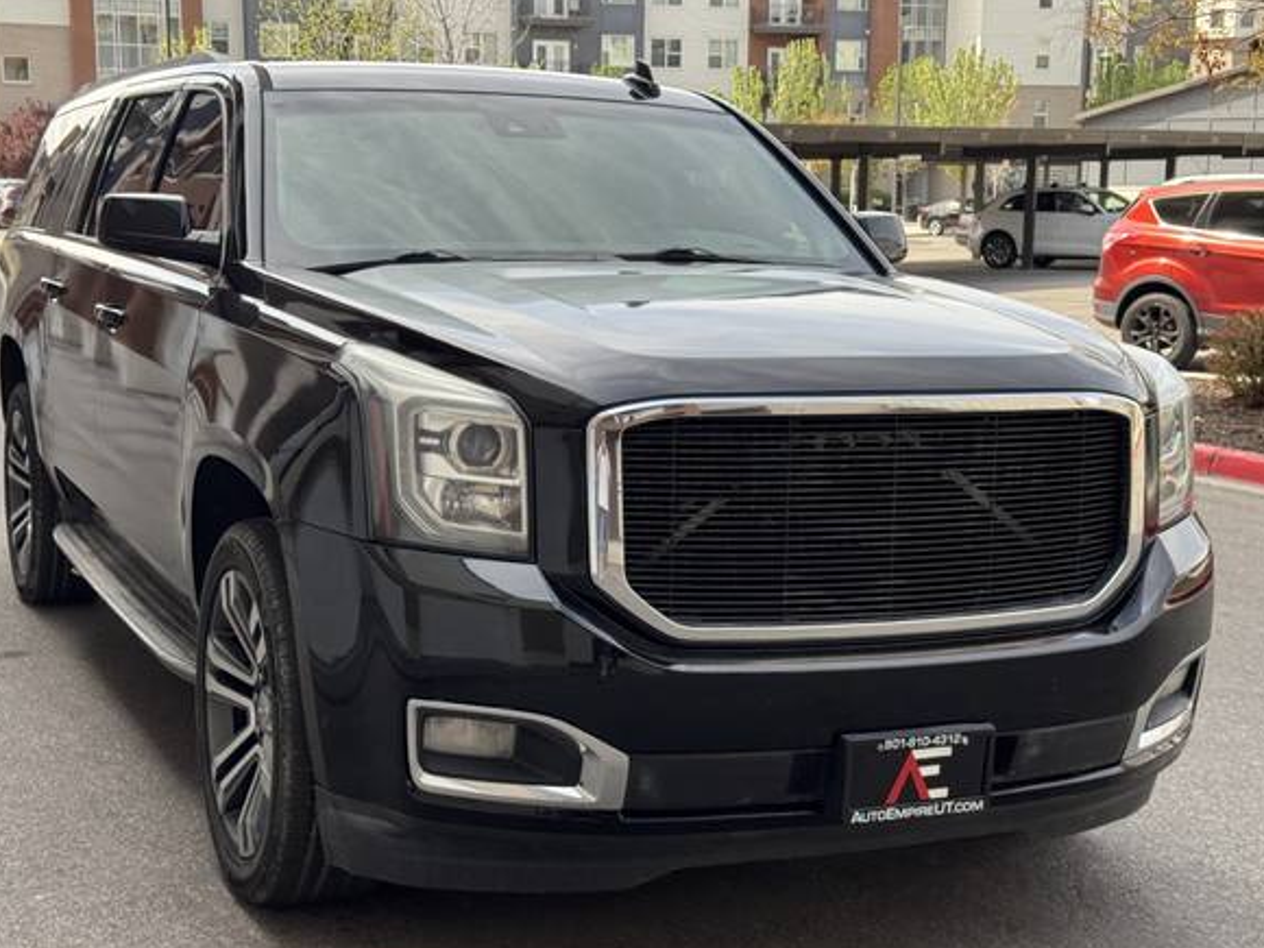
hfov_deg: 36.1
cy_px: 484
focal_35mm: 53
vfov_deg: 27.5
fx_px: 1935
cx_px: 580
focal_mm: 6.76
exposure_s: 1/672
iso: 64
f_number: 1.78
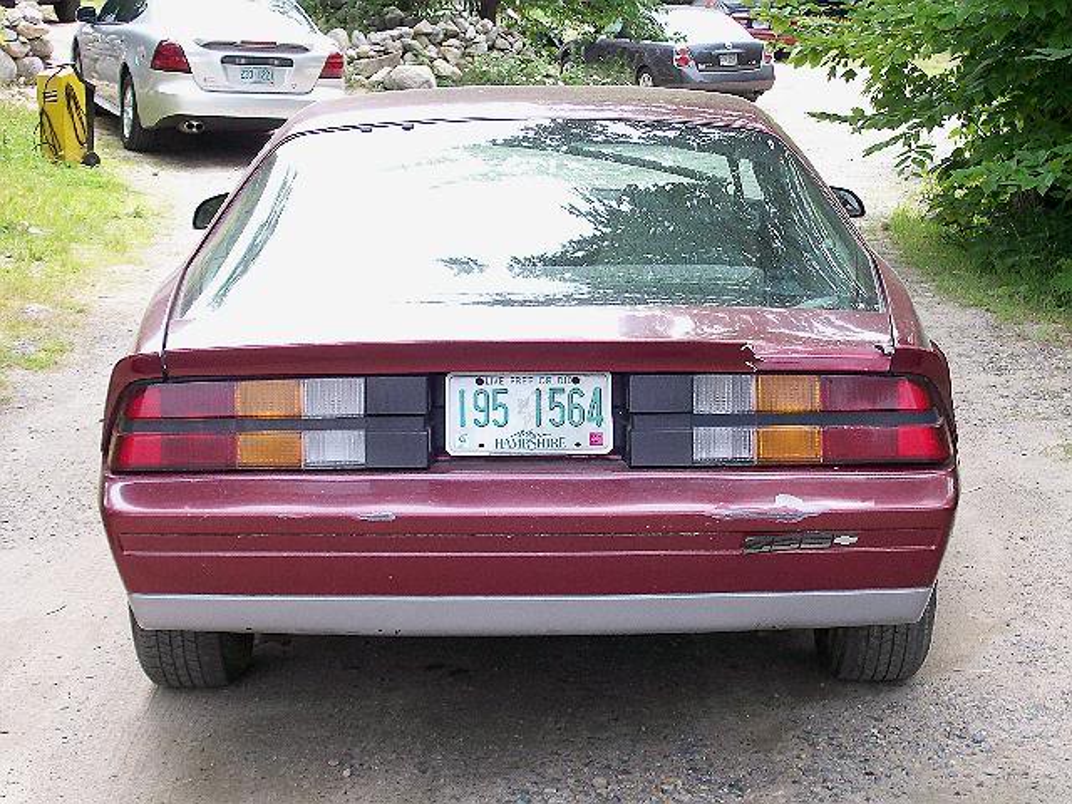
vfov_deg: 21.0
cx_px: 536
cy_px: 402
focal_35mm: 70
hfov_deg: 27.8
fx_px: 2168
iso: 80
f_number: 3.8
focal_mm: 11.6
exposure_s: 1/131
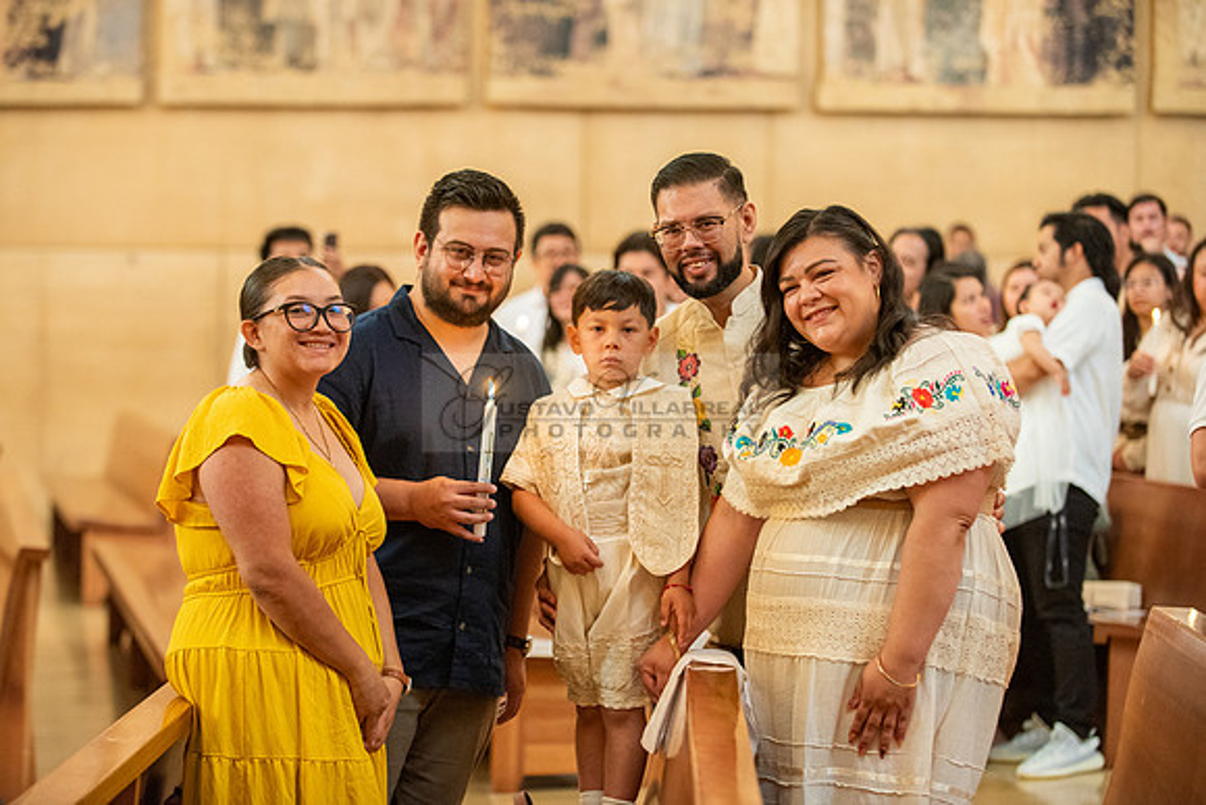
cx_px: 581
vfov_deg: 13.1
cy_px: 402
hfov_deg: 19.6
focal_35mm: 104
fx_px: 3493
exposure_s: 1/80
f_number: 2.8
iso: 2000
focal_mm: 98
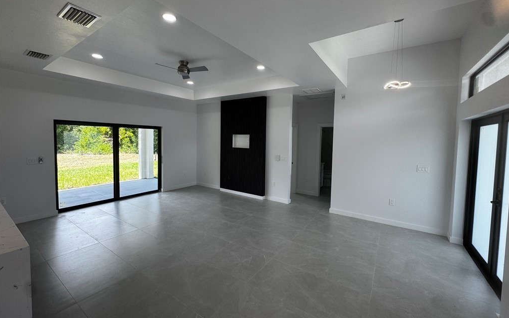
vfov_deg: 74.7
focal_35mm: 15
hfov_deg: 101.5
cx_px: 255
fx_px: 208
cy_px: 150
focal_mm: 2.22
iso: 50
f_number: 2.2
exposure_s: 1/120
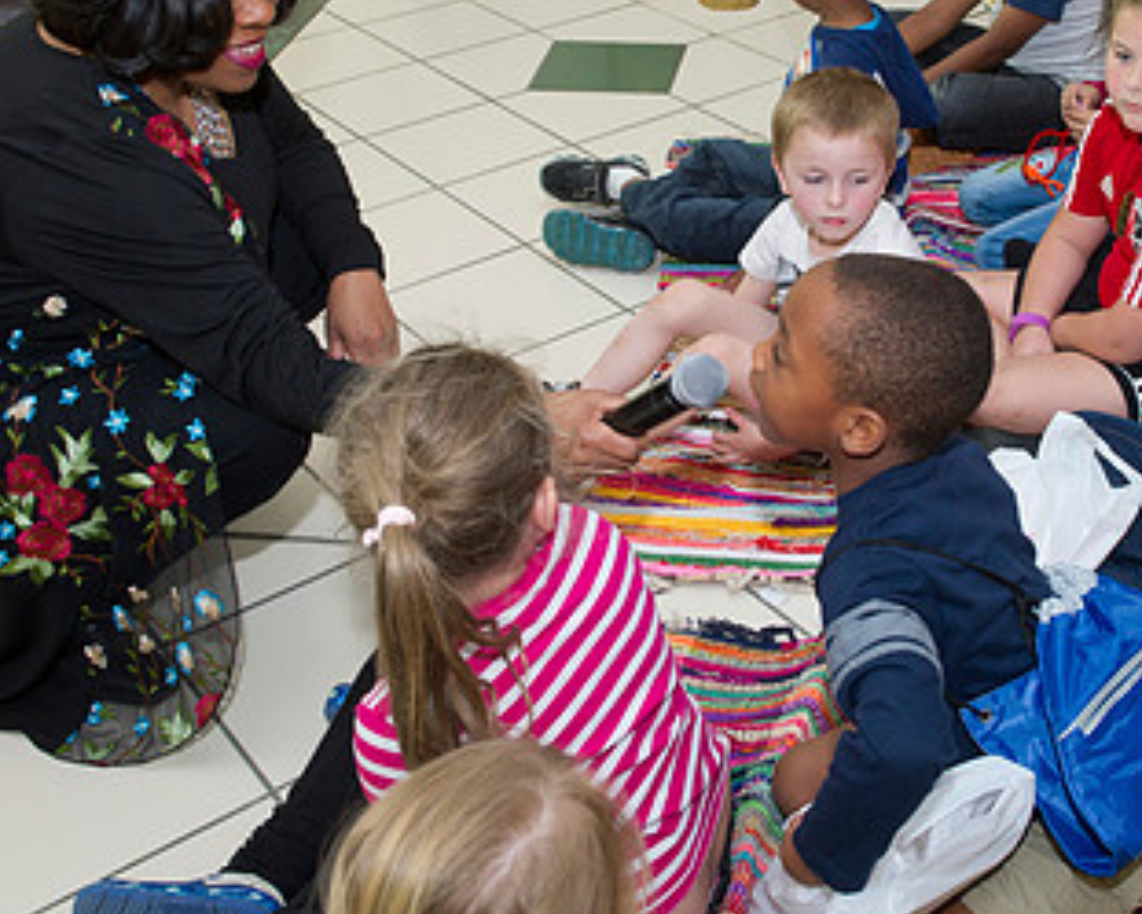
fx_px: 1657
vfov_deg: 30.7
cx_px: 731
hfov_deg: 37.7
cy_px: 323
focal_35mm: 49
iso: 1250
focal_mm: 28
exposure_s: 1/250
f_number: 5.6
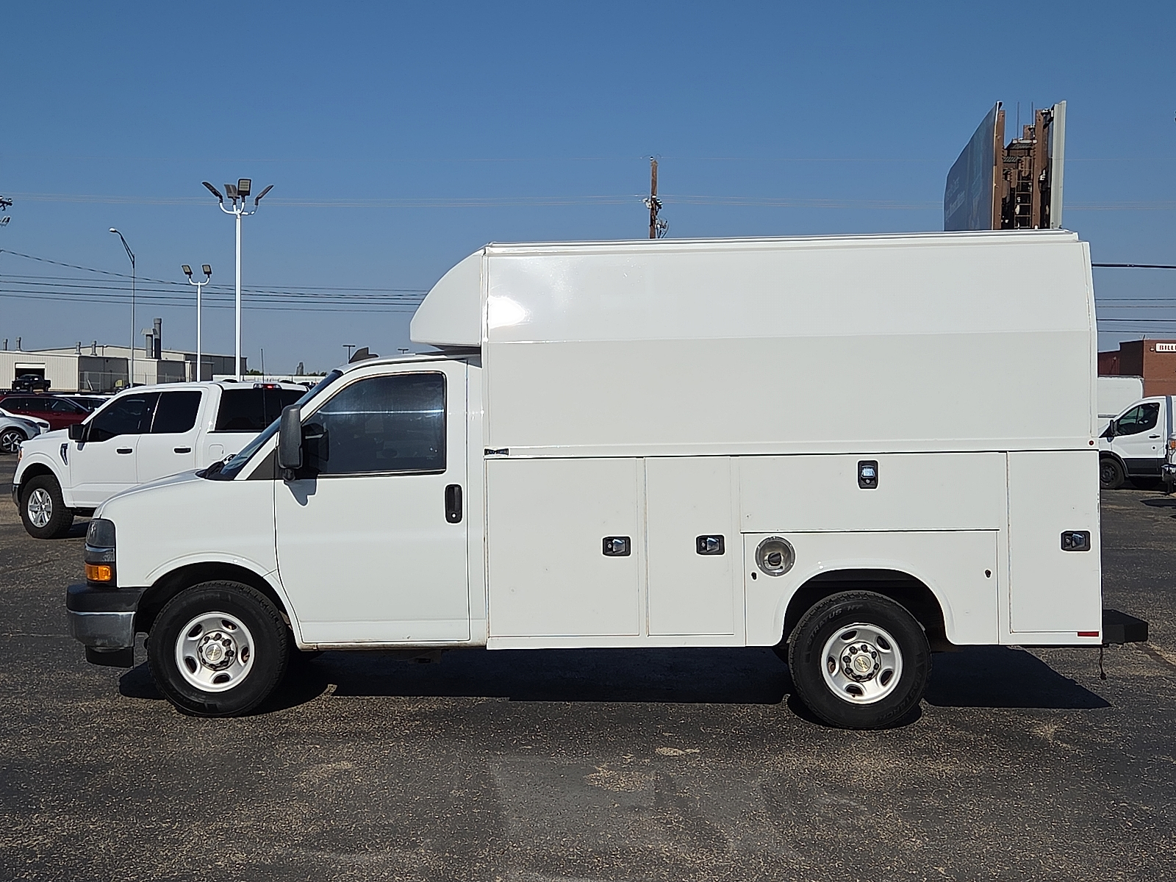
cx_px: 588
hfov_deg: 42.1
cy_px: 441
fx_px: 1529
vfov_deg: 32.2
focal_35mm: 45
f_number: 1.8
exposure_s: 1/10000
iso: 38
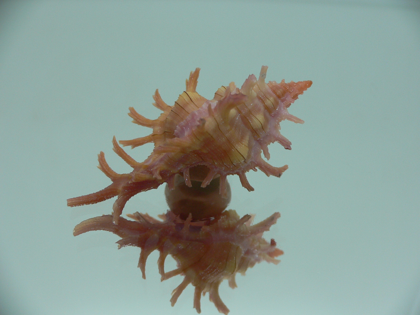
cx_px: 210
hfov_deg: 52.6
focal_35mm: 35
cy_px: 158
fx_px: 425
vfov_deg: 40.7
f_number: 2.8
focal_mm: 4.6
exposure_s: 1/60
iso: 80
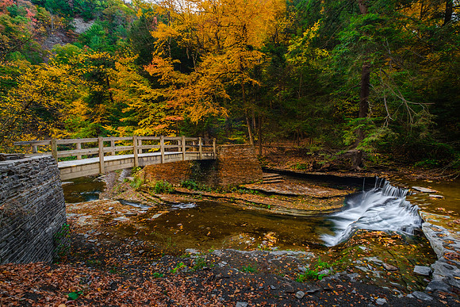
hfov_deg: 98.0
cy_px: 152
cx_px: 233
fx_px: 200
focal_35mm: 16
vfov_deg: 75.0
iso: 160
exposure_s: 1.4
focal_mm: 10
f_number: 8
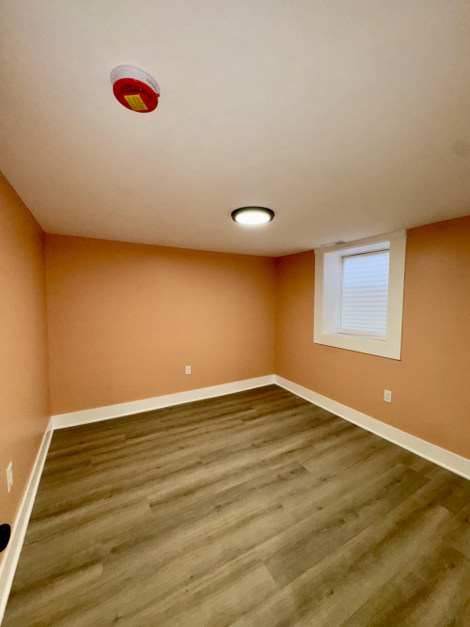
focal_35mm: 14
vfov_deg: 102.1
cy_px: 314
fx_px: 254
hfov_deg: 85.7
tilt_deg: -4.3
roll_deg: -0.5
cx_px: 235
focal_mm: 2.22
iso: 80
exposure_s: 1/60
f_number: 2.2
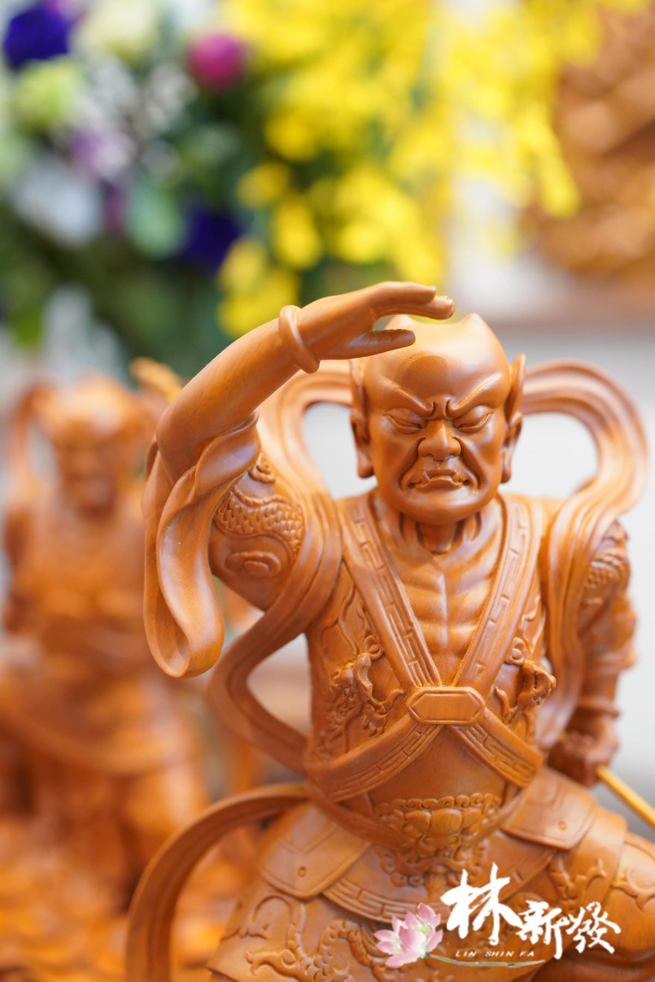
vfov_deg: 54.4
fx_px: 955
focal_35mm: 35
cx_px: 328
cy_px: 491
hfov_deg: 37.9
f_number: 2.8
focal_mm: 35
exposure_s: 1/200
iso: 3200
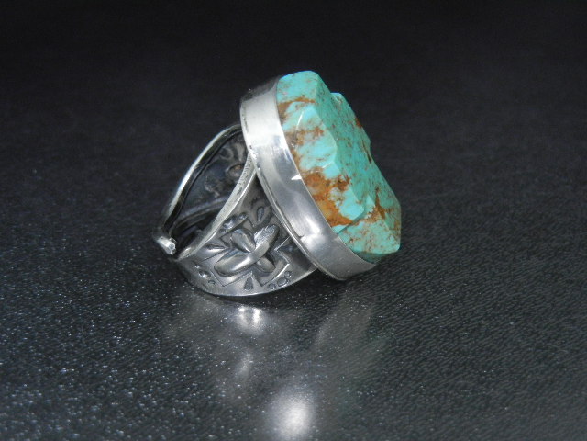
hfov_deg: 32.7
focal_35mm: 59
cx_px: 294
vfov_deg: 24.8
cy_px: 220
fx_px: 1000
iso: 771
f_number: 8
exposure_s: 1/30
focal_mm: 10.6
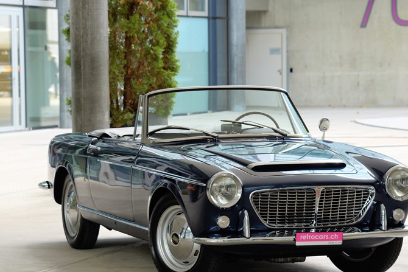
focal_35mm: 143
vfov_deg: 9.6
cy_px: 121
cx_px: 217
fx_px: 1621
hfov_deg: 14.3
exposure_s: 1/60
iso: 250
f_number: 7.1
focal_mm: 100
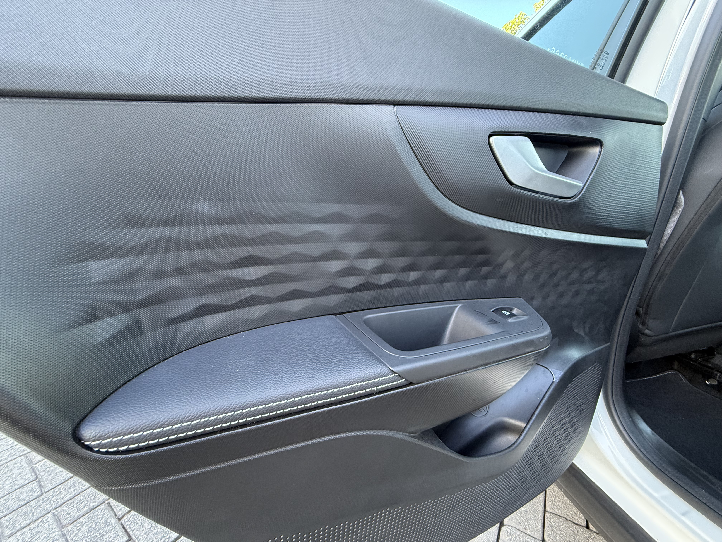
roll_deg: +3.1
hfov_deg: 102.1
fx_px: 292
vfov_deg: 85.7
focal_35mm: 14
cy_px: 271
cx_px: 361
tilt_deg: -11.5
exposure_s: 1/84
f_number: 2.2
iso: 320
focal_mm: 2.22
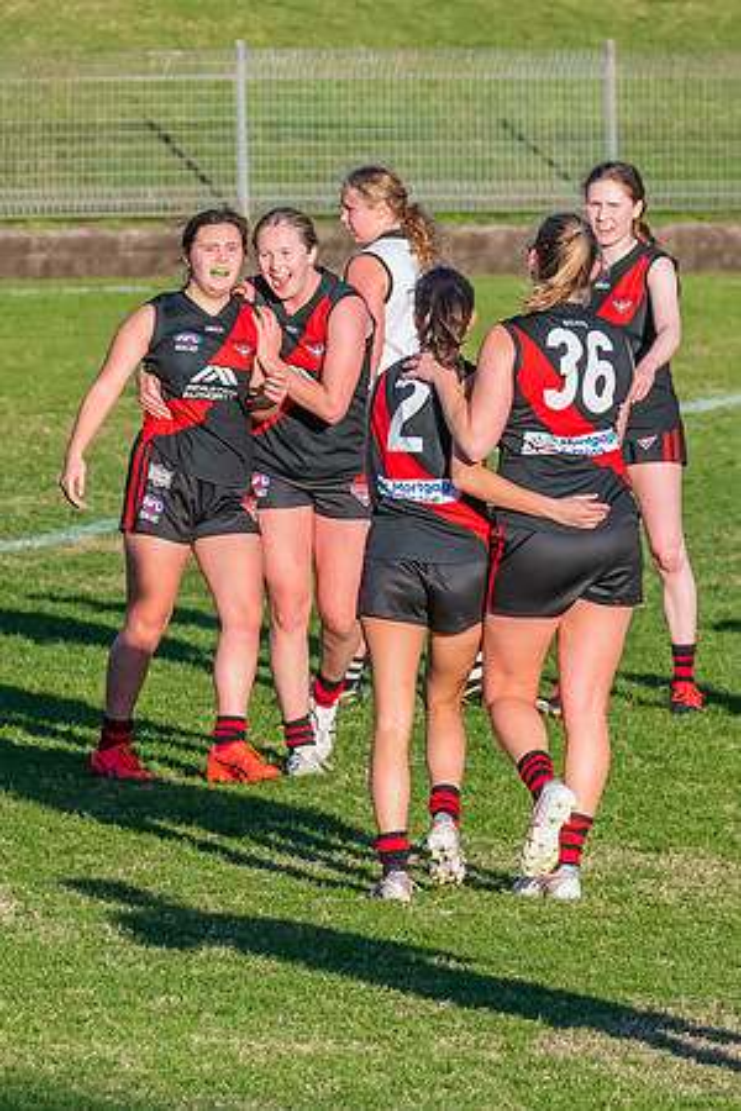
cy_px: 581
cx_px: 342
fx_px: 20326
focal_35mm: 658
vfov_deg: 3.1
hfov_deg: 2.1
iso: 800
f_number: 8
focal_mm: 240
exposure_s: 1/1250
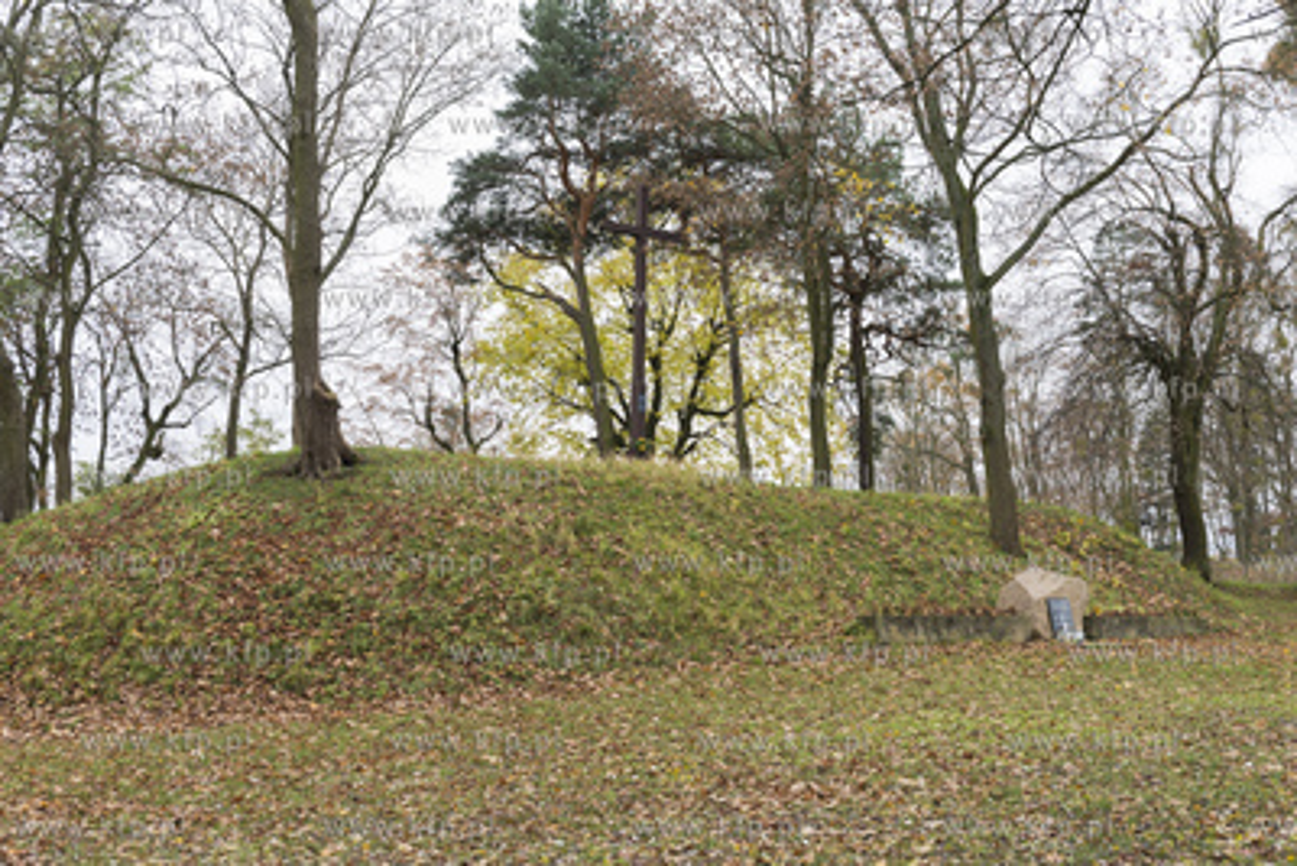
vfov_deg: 28.1
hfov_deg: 41.1
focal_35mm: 48
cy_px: 433
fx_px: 1730
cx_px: 648
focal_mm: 48
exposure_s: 1/160
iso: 400
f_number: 4
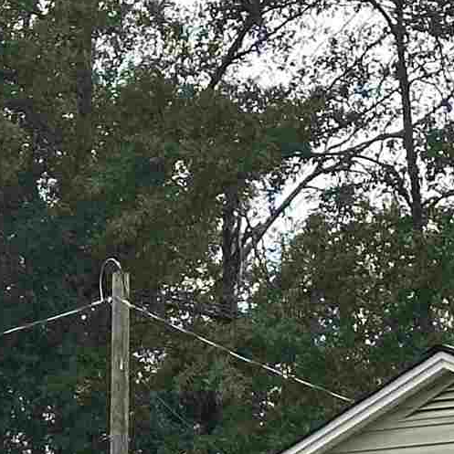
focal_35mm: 262
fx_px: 3888
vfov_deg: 6.6
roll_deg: +0.0
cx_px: -69
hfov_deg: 6.6
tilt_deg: +0.7
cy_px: 727
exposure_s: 1/767
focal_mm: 6.86
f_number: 1.78
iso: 64
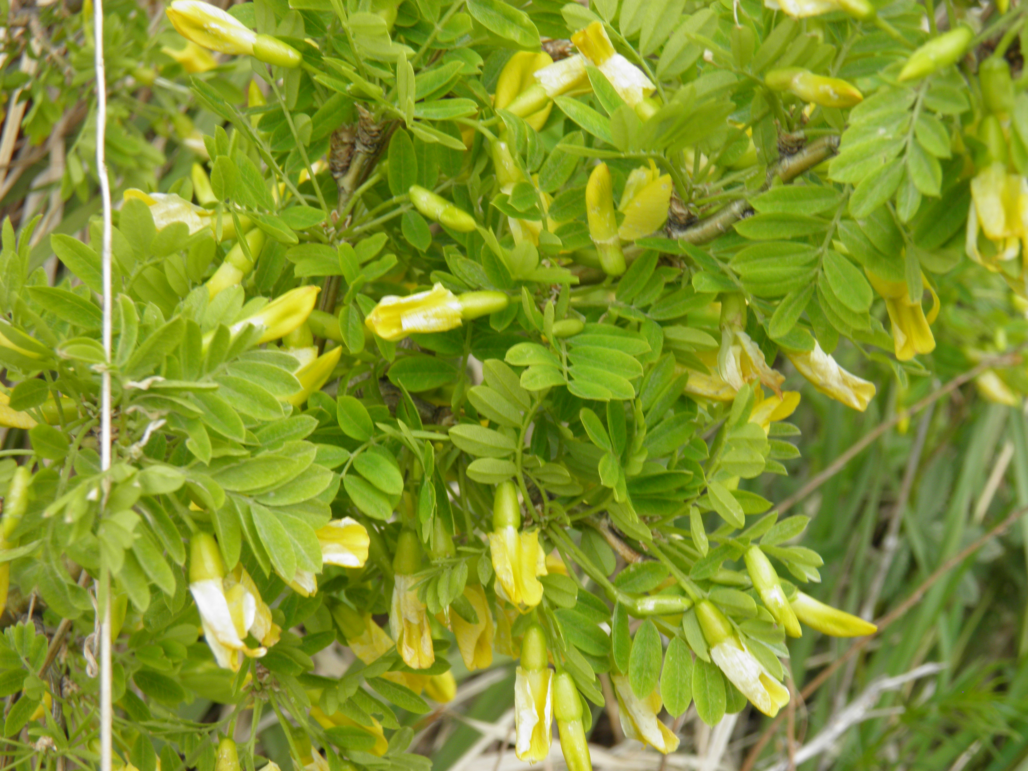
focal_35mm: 80
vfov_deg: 18.4
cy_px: 386
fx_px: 2376
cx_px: 514
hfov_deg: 24.4
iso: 50
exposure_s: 1/125
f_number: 5.5
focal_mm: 14.4
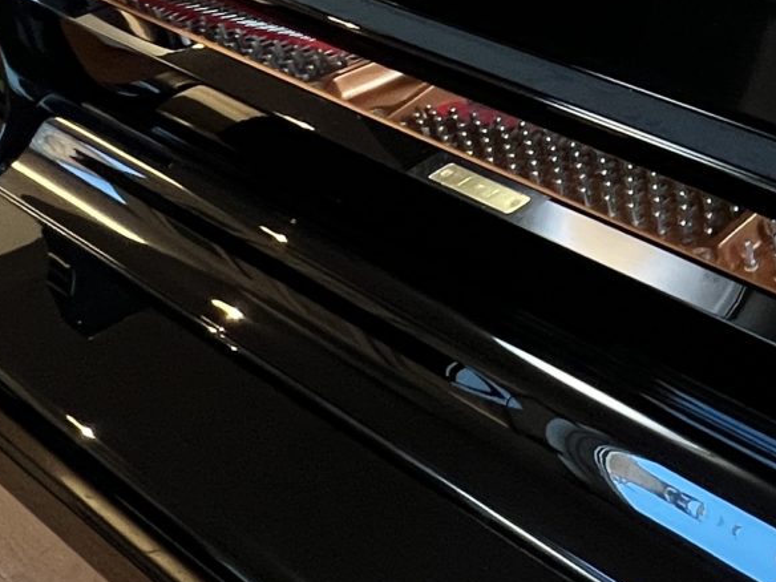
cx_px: 990
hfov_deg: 28.3
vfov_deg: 23.2
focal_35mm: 57
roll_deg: +3.9
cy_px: -145
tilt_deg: -21.9
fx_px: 1278
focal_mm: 1.57
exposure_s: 1/50
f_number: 1.8
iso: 200
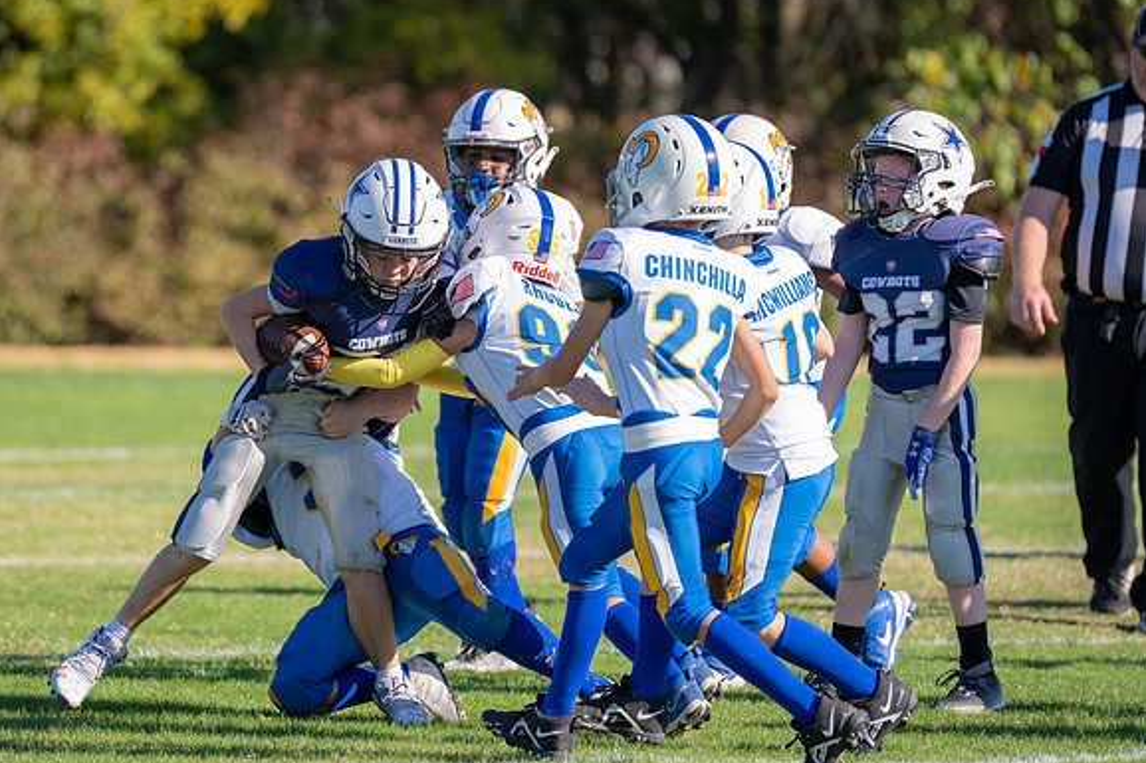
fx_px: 10310
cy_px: 347
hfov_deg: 6.4
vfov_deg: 4.2
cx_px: 339
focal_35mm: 324
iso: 100
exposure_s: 1/1600
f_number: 2.8
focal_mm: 200
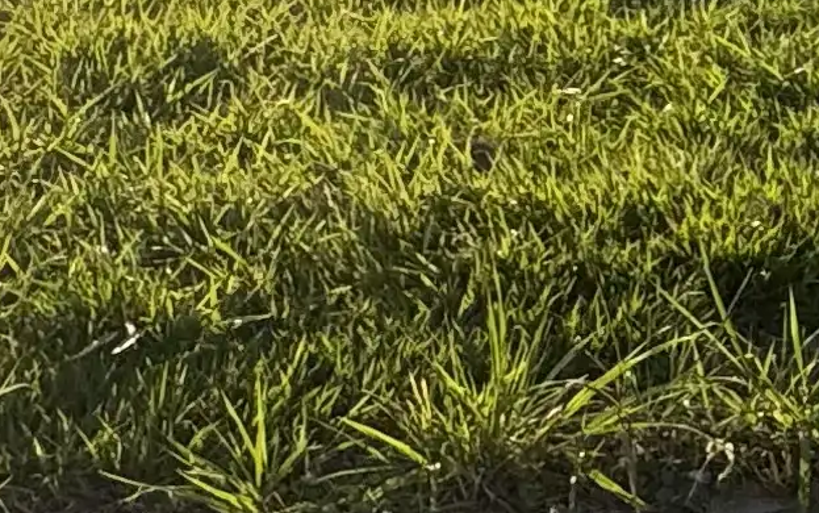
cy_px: -758
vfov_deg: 11.2
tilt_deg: +7.4
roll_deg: +1.9
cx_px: 973
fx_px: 2144
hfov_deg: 20.3
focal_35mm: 96
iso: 40
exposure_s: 1/1536
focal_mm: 2.22
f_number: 2.2
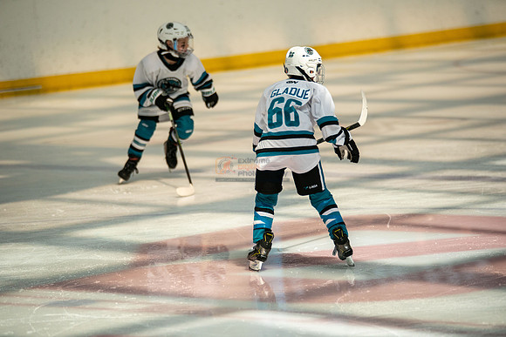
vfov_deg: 5.9
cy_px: 168
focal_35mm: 234
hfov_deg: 8.8
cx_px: 253
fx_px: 3290
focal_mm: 234
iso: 1600
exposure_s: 1/10000
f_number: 3.2
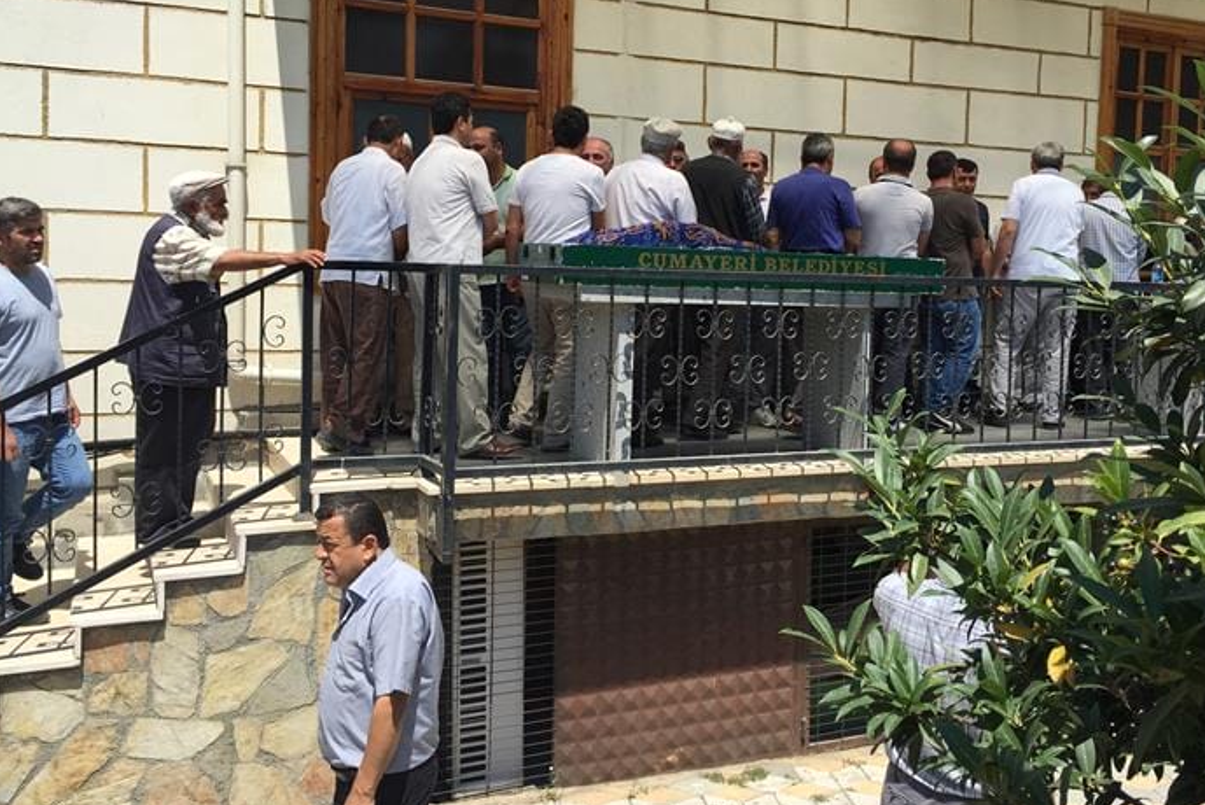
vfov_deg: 37.7
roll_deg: -2.7
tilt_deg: -2.4
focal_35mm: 35
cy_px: 317
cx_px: 666
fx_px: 1172
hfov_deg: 54.3
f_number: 2.2
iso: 32
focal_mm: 4.15
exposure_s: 1/2326
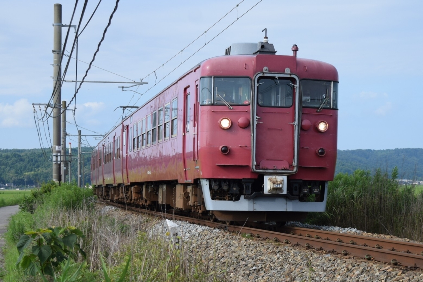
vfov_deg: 19.7
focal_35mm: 69
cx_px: 212
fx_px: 811
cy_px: 141
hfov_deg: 29.2
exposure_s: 1/800
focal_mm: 46
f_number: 5.6
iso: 200
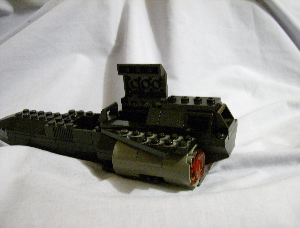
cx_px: 150
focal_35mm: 38
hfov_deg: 48.8
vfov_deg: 38.0
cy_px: 114
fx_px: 331
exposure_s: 1/4.19
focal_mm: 6.4
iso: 200
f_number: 2.9
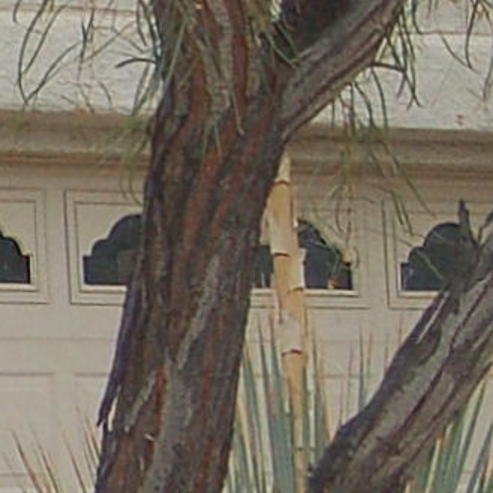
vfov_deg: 7.5
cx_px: -1158
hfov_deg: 6.6
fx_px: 3738
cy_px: 268
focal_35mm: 232
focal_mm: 20
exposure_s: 1/500
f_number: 3.8
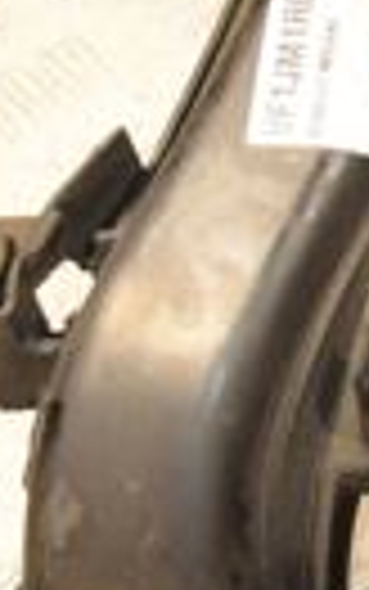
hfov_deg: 6.8
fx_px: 2877
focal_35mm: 179
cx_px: 1017
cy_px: 23
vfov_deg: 11.6
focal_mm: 24
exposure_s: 1/160
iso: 800
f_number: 5
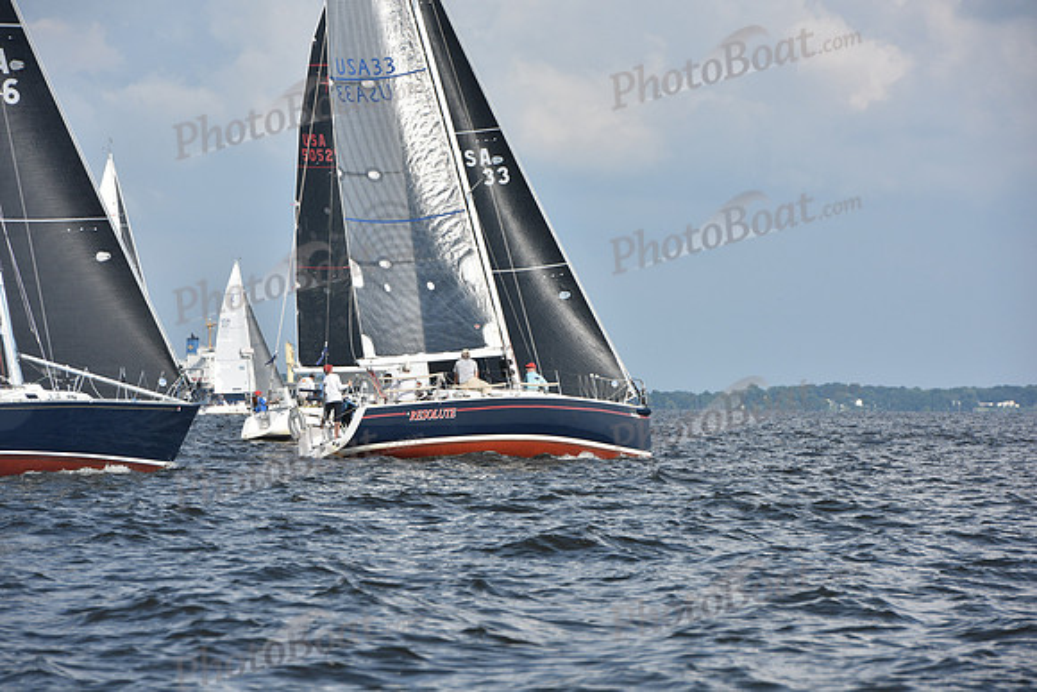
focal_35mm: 200
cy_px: 346
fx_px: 5762
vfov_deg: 6.9
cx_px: 518
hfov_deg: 10.3
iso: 320
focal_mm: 200
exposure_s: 1/1250
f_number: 9
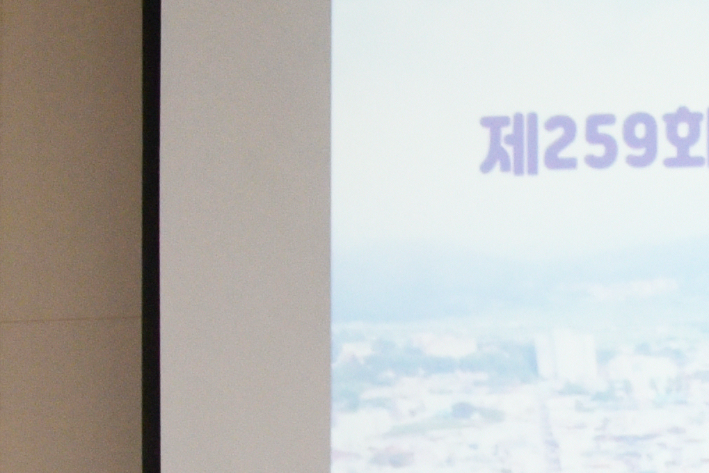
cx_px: 1182
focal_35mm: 189
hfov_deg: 10.4
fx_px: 3723
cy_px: 904
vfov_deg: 7.0
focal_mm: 32
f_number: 4
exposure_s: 1/500
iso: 2200
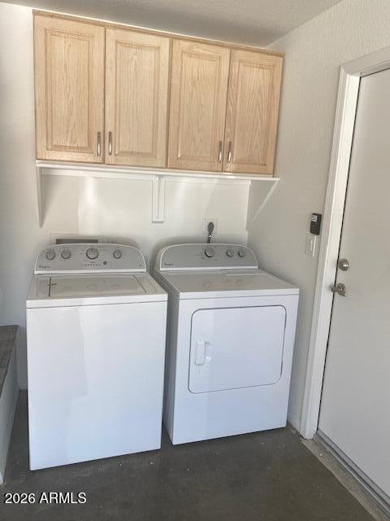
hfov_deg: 53.1
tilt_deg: -10.4
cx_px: 195
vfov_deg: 67.3
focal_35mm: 26
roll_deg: -3.5
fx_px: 391
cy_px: 260
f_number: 1.8
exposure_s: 1/120
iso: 32
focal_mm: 4.25
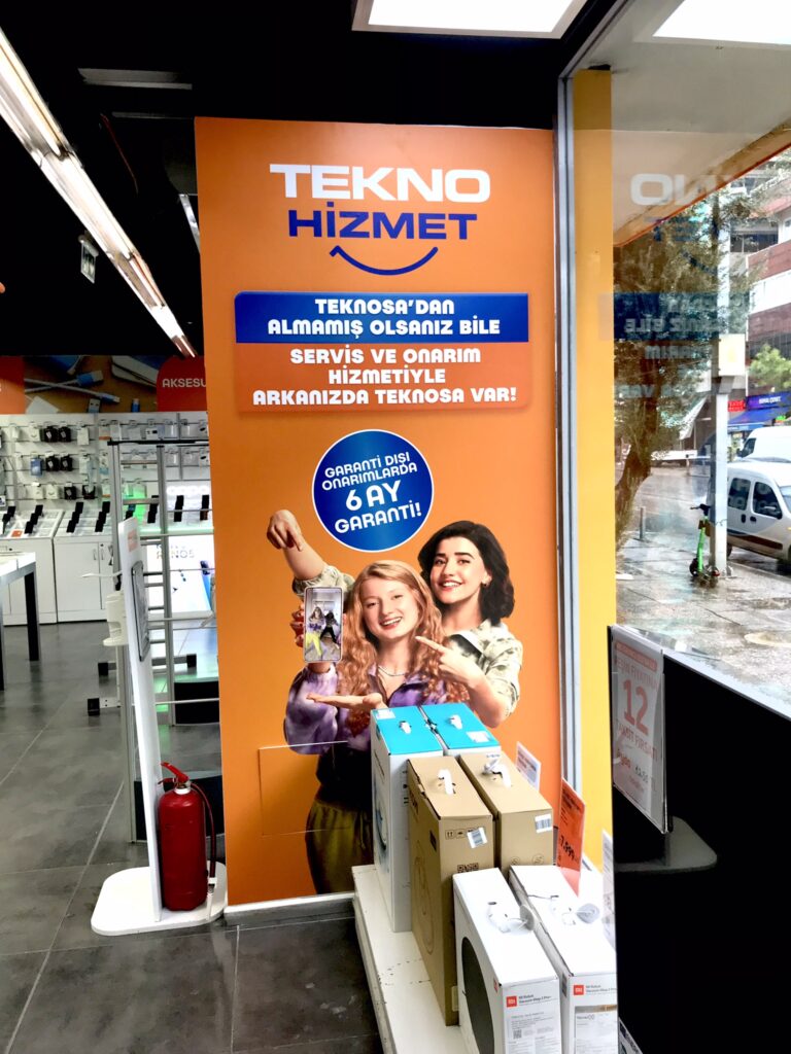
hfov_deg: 49.7
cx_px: 396
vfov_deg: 63.4
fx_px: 853
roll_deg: +1.1
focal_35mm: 28
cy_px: 527
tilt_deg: -3.9
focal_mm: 3.99
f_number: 1.8
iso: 40
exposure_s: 1/100
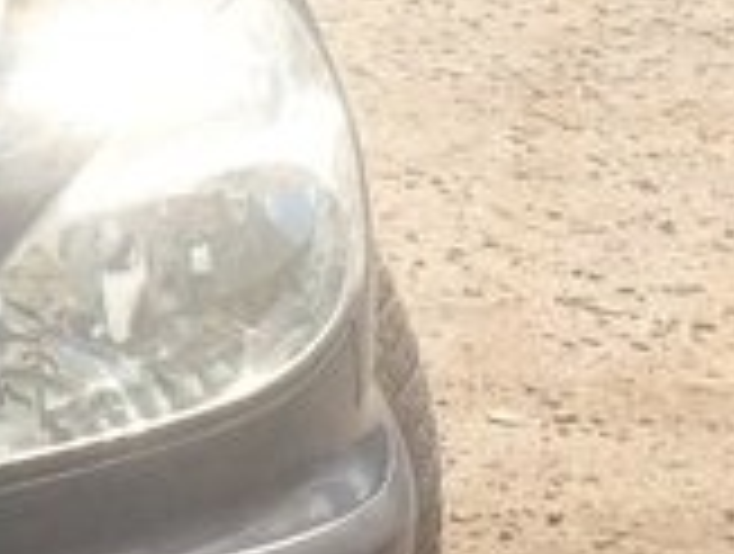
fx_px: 4526
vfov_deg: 7.0
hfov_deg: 8.5
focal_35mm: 213
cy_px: 185
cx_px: -986
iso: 32
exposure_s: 1/1866
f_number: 2.2
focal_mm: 4.15
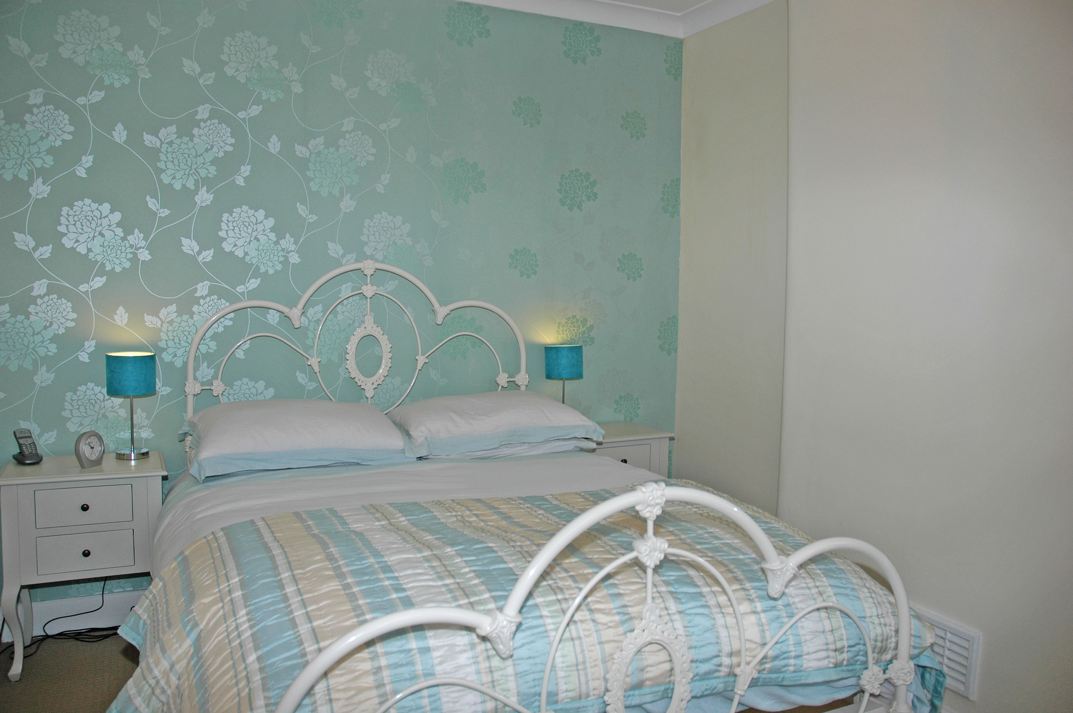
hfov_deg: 67.4
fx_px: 804
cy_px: 356
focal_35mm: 27
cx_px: 536
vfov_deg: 47.8
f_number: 4.5
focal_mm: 18
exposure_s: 1/60
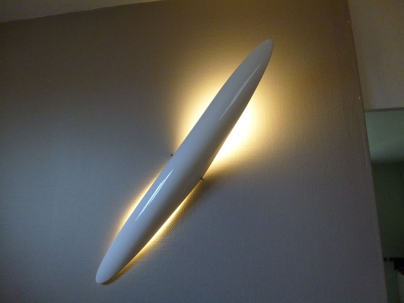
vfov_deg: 56.8
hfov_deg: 71.6
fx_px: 280
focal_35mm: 24
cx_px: 202
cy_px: 152
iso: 400
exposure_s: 1/60
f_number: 3.3
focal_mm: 4.3
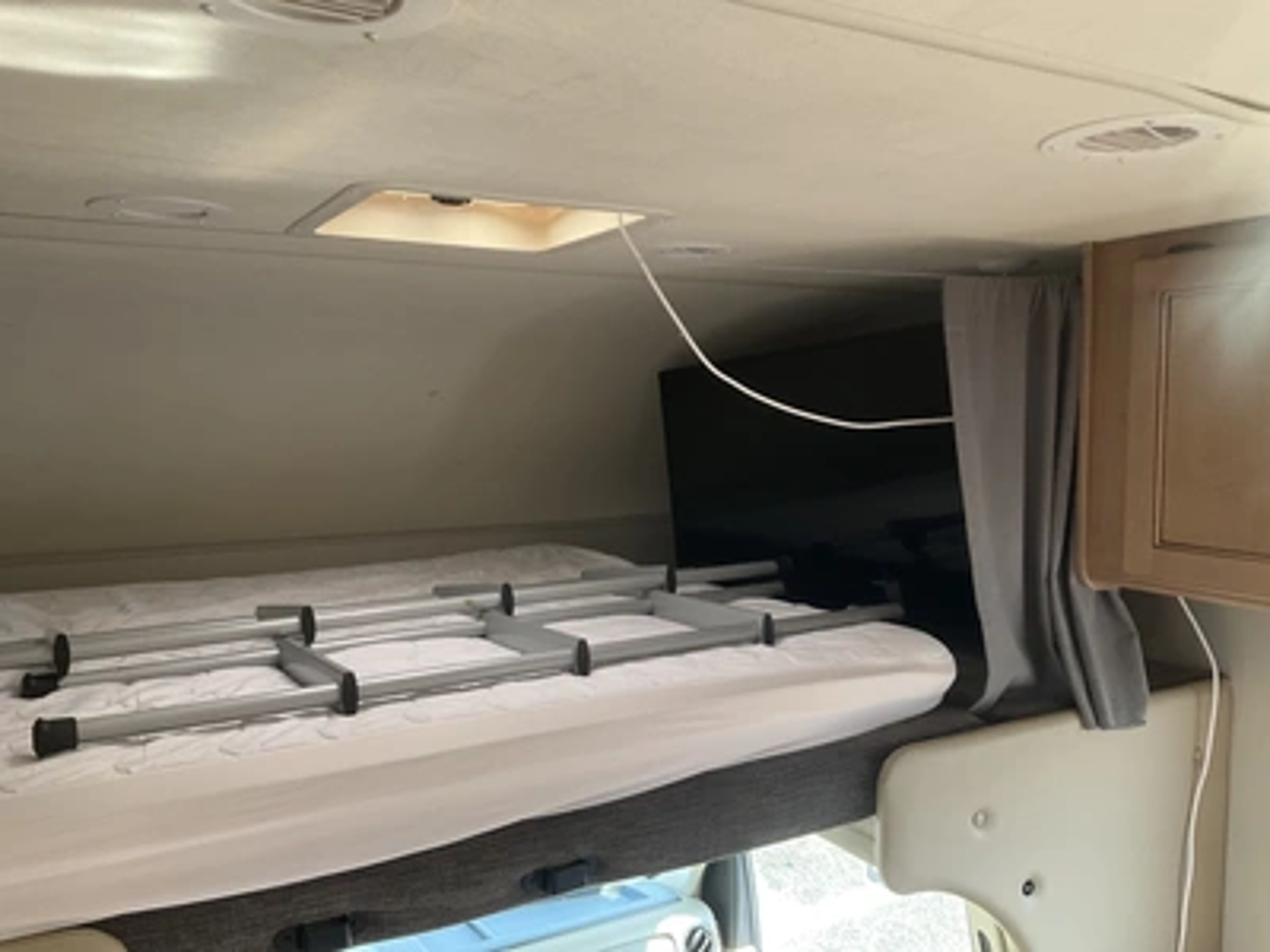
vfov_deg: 48.2
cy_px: 476
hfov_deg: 61.7
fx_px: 1064
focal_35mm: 29
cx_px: 635
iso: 64
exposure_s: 1/81
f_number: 1.8
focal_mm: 3
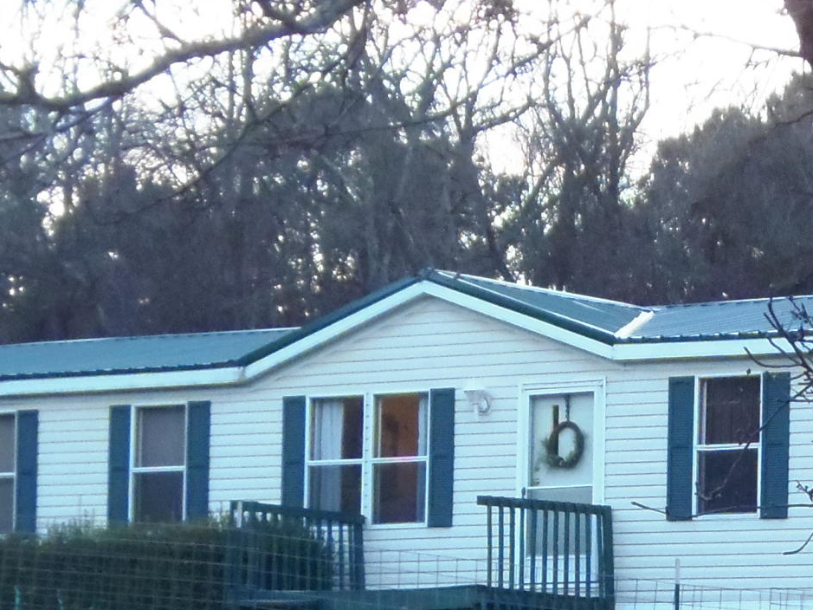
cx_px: 688
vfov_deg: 8.2
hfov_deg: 11.0
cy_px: 646
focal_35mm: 179
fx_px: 4204
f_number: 3.9
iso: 320
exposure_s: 1/40
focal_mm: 10.4
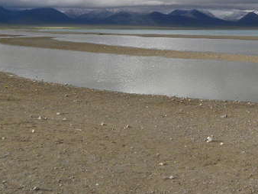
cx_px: 215
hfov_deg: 31.6
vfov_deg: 23.2
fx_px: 440
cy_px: -23
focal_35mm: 59
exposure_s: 1/334
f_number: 5.6
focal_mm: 4.6
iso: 64
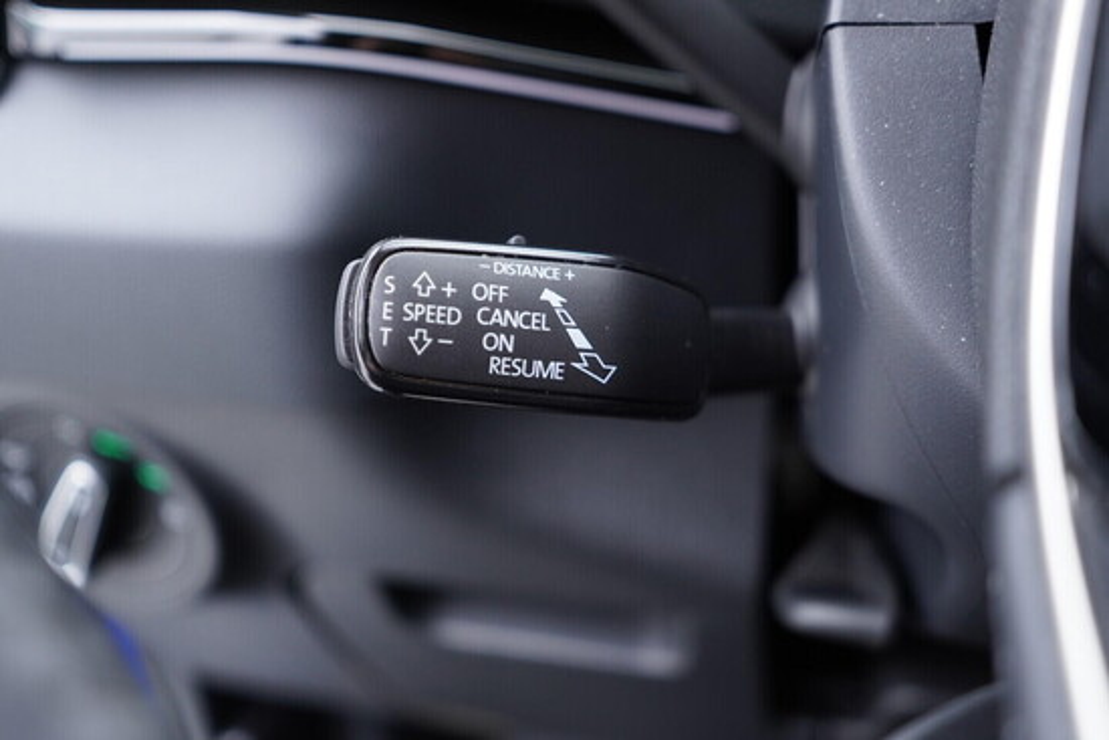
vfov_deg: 36.9
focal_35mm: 36
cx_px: 554
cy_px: 370
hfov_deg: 53.1
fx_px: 1109
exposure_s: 1/40
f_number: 2.8
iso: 500
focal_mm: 24
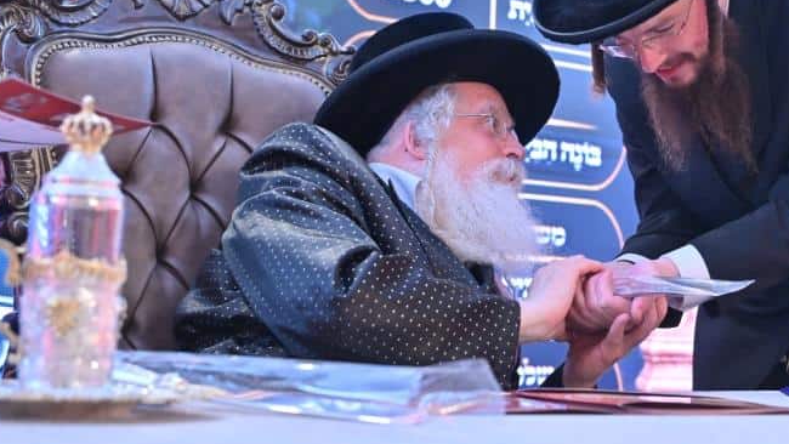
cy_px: 139
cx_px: 564
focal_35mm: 66
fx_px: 1381
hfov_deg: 31.5
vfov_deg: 18.2
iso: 1250
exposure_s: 1/200
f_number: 4
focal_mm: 40
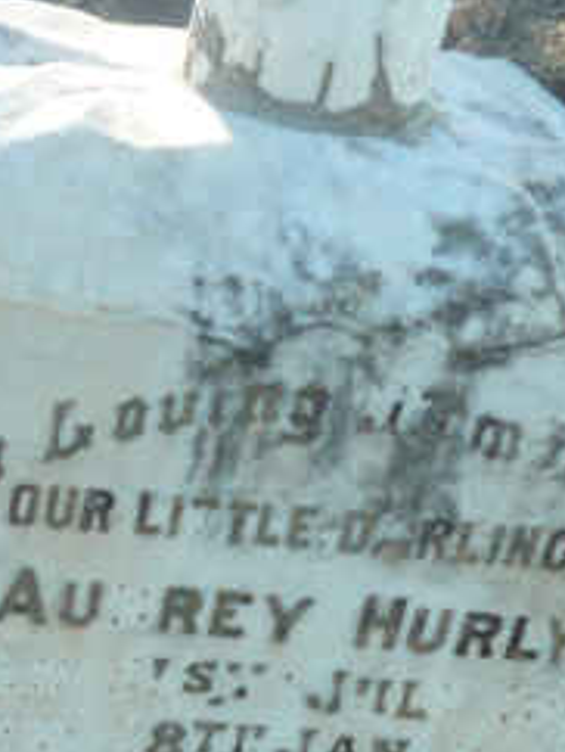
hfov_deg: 17.4
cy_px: 837
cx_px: -75
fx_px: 1781
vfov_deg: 22.4
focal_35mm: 82
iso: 80
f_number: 6.3
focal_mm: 4.1
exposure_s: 1/30
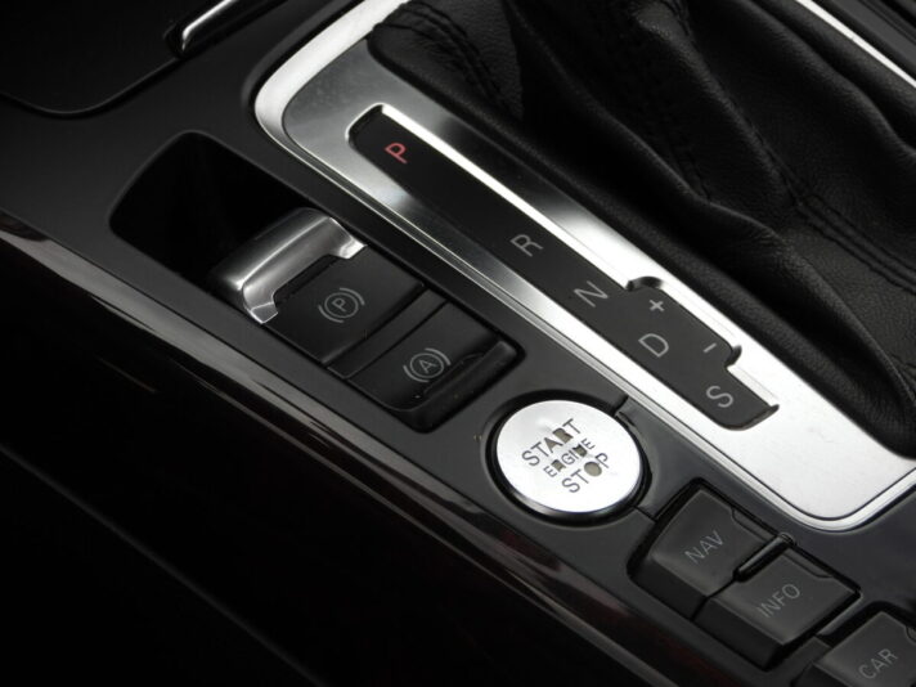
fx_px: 5689
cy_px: 344
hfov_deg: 9.2
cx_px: 458
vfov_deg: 6.9
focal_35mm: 215
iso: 100
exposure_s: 1/250
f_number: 4.5
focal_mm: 38.6
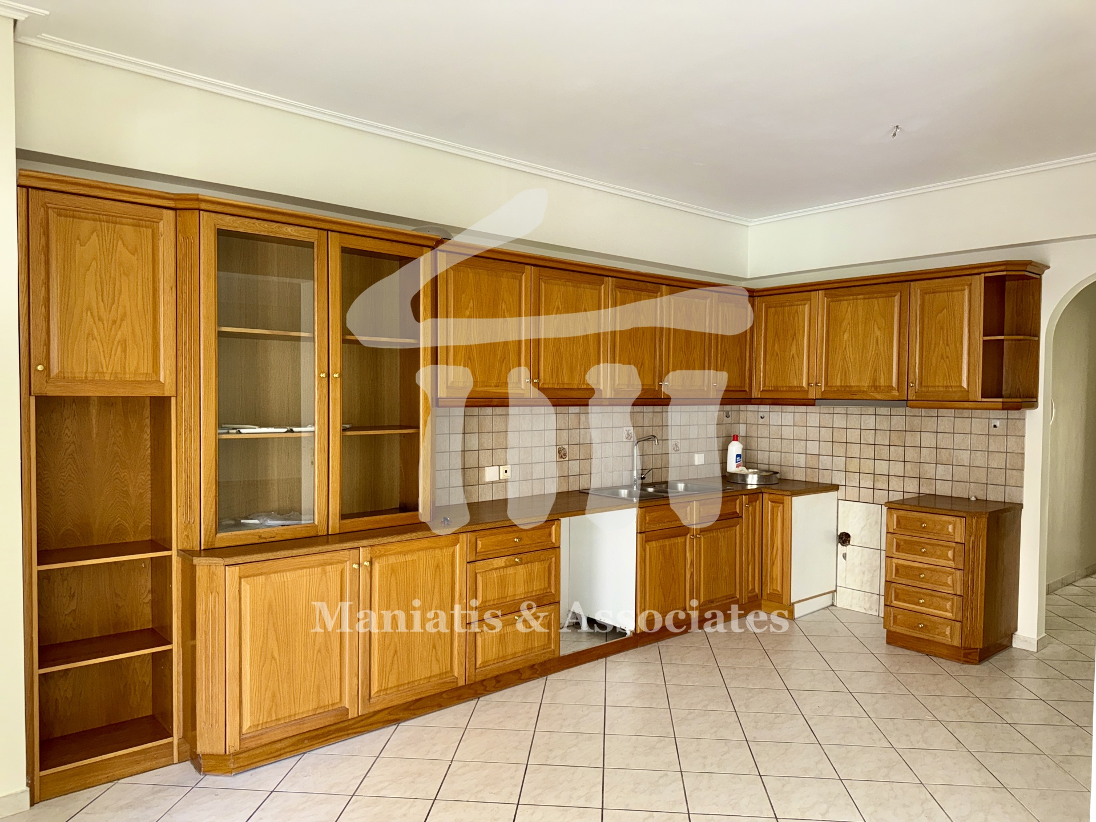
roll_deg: -0.5
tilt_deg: -1.3
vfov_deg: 56.8
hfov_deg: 71.6
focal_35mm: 24
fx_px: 760
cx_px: 548
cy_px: 411
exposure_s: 1/33
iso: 80
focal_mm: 6.76
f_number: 1.78
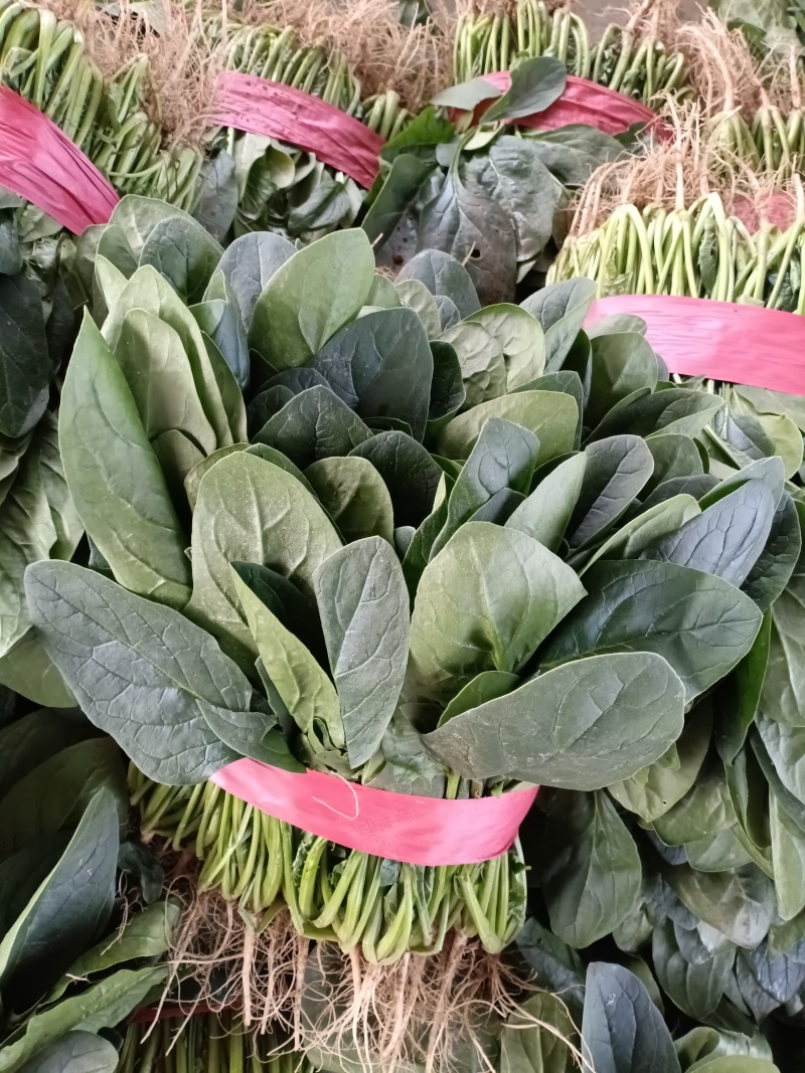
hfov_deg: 53.1
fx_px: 806
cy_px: 536
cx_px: 402
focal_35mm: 26
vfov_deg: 67.3
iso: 792
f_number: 1.8
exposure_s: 1/120
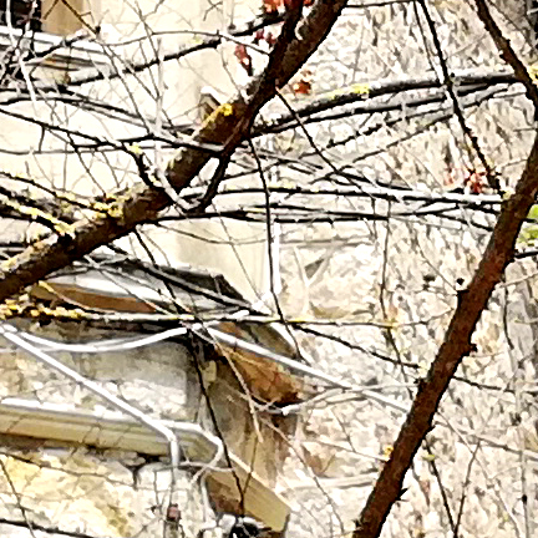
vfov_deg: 7.1
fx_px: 4308
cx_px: 395
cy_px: 44
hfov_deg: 7.1
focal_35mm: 245
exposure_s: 1/442
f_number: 2.2
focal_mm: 3.81
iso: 50
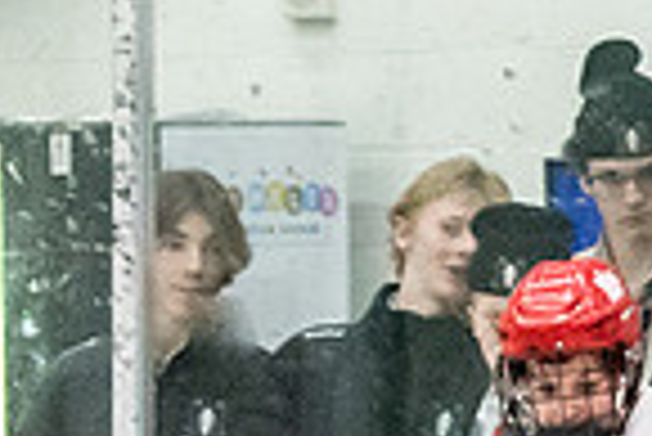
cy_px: 862
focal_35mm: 781
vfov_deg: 1.8
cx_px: 638
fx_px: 14159
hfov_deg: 2.6
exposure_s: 1/800
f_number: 2.8
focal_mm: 80
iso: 4000
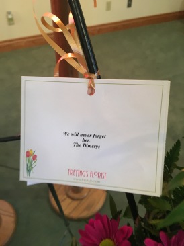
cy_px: 123
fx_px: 206
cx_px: 92
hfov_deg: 48.2
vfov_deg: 61.7
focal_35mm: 29
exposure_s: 1/15
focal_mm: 4.15
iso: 400
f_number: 2.2
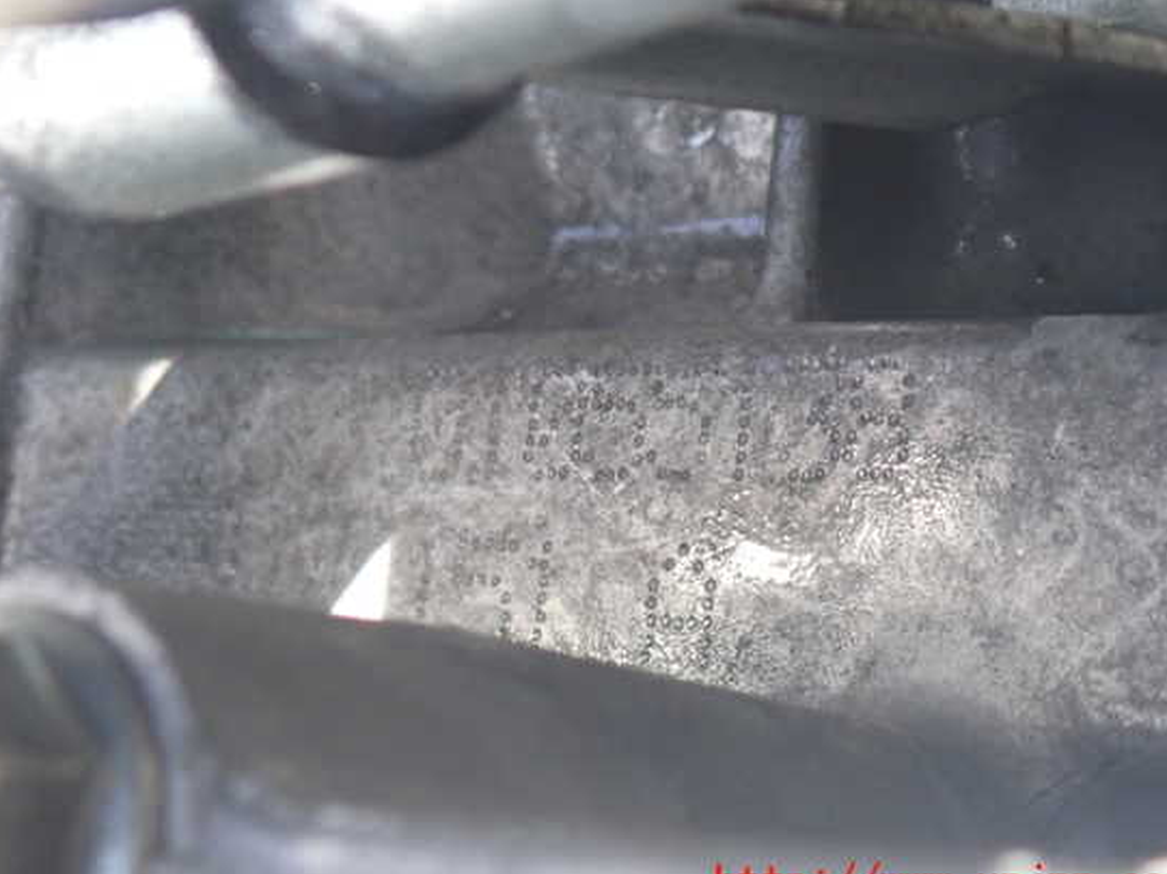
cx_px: 554
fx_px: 3740
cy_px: 427
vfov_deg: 13.3
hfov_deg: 17.7
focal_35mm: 111
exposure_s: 1/100
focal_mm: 18
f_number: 4.9
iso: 640
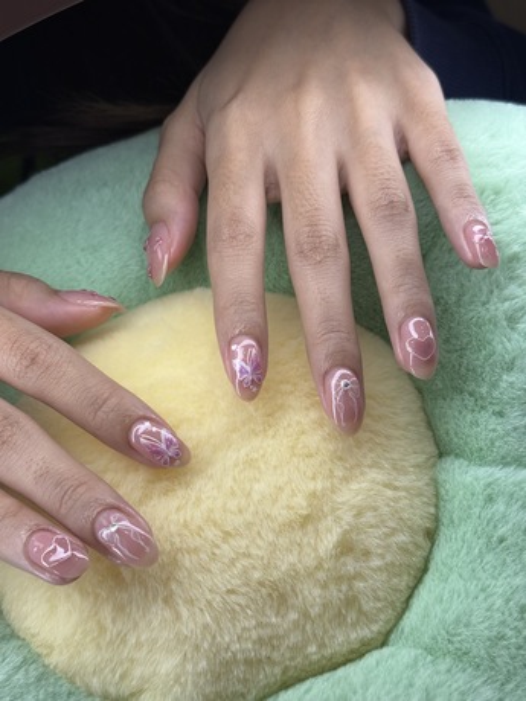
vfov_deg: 39.7
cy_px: 350
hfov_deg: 30.3
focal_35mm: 48
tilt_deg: -30.7
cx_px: 263
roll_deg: +19.4
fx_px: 972
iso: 125
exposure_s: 1/1307
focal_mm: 6.76
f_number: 1.78
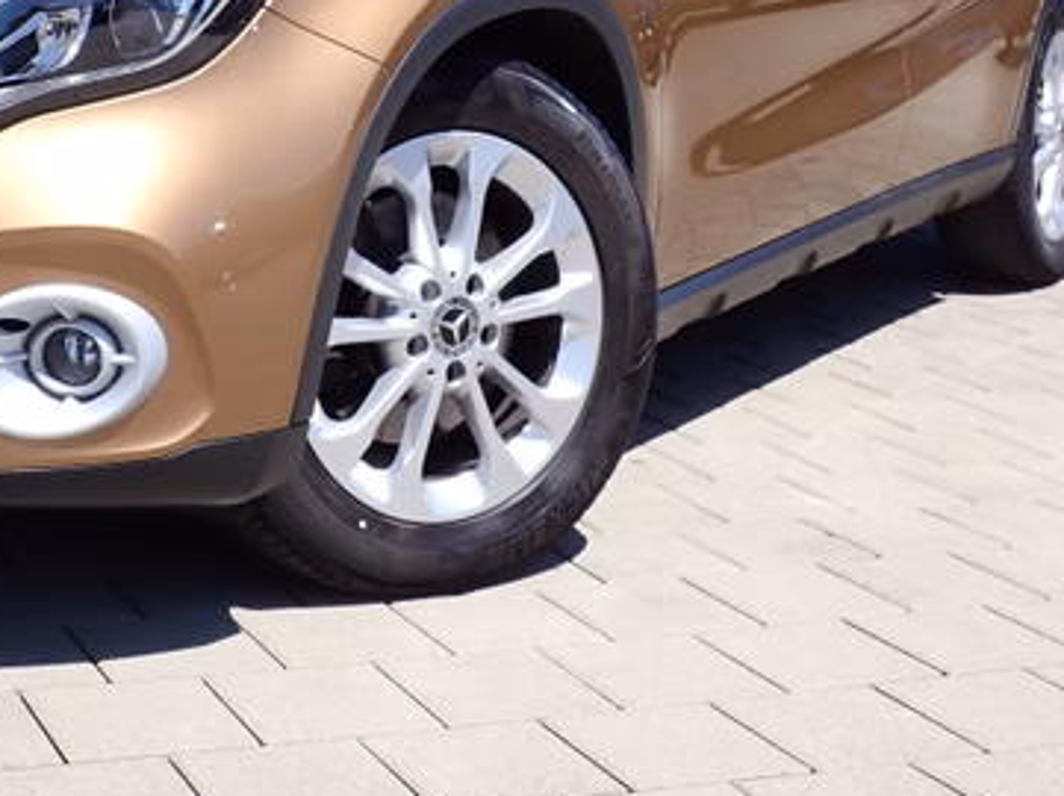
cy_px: -47
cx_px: 192
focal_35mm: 71
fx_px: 2180
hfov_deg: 26.8
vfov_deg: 19.9
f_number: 3.2
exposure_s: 1/640
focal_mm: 5.79
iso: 100
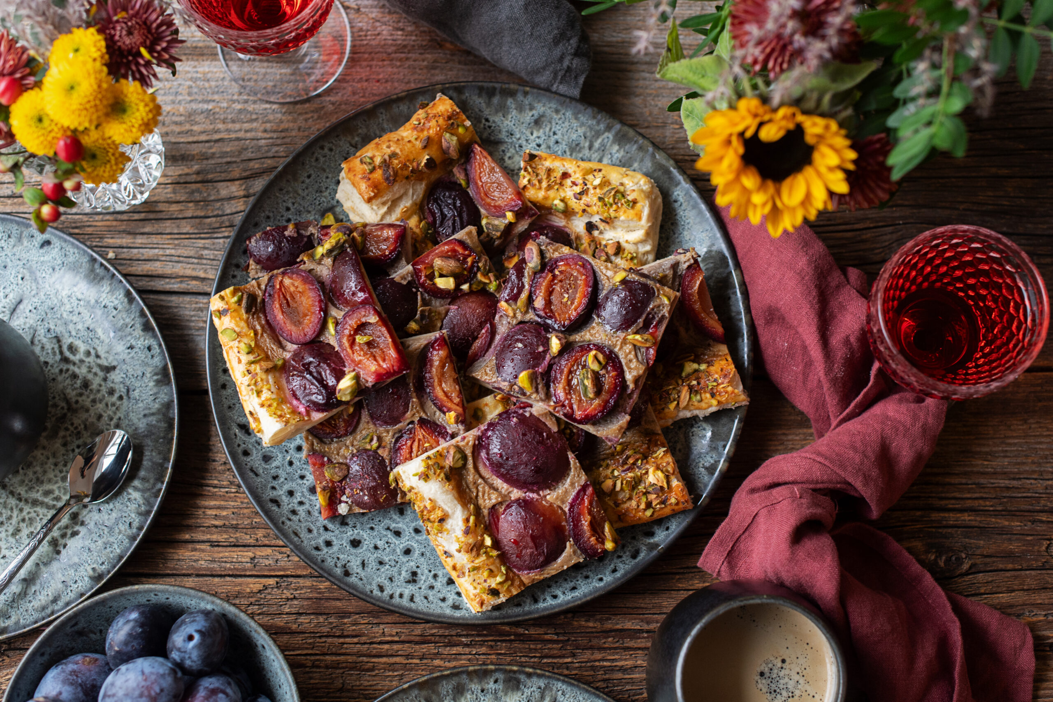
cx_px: 526
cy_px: 351
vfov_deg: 27.0
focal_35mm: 50
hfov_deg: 39.6
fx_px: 1462
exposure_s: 1/125
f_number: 3.5
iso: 640
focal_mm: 50
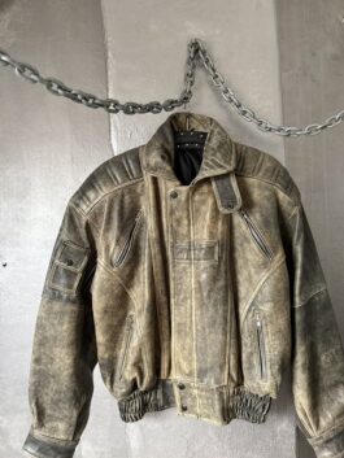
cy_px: 229
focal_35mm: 24
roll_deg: +0.0
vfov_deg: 71.6
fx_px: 318
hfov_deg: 56.8
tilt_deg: +0.4
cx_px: 172
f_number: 1.78
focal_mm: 6.76
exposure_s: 1/60
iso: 800
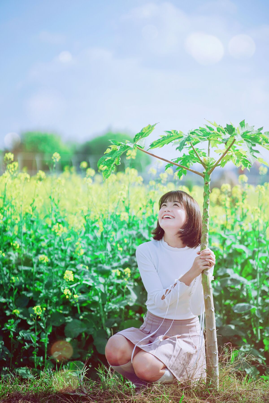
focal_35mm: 85
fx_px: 952
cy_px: 202
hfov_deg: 16.1
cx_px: 134
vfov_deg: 23.9
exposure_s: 1/4000
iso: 100
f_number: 2
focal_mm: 85
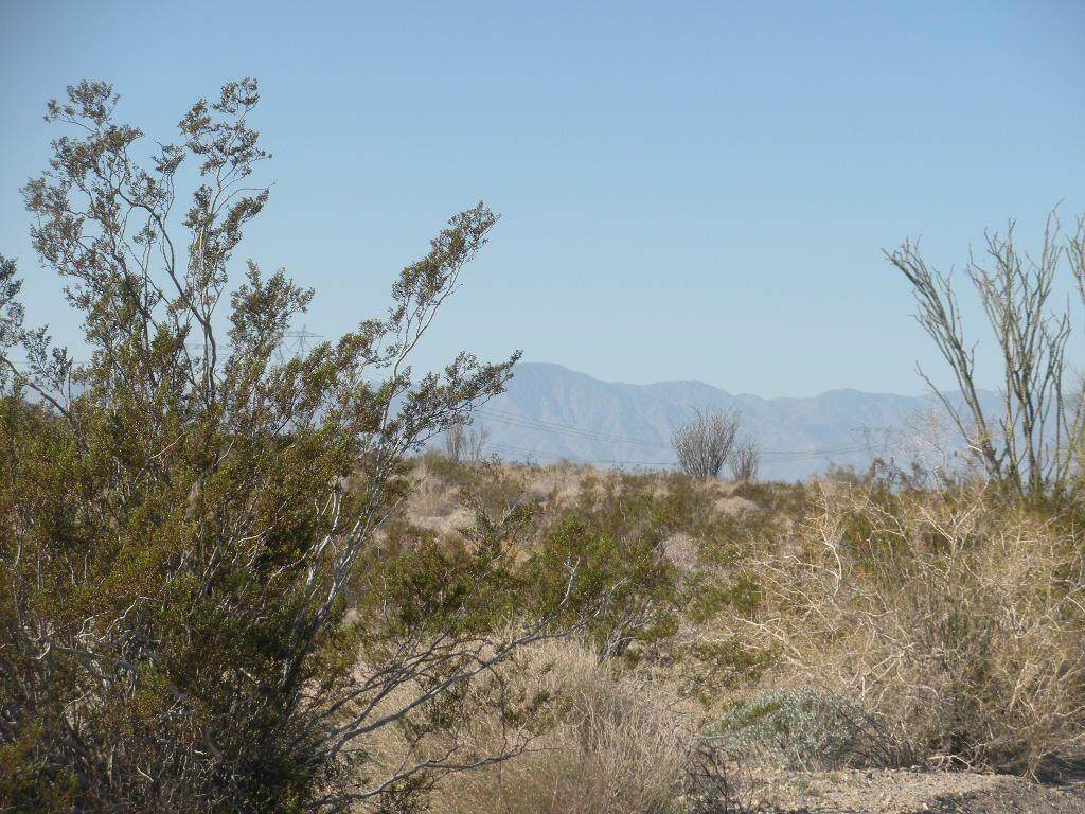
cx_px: 542
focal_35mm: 117
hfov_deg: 16.8
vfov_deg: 12.7
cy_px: 407
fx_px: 3667
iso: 64
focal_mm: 21.2
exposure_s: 1/422
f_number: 5.3
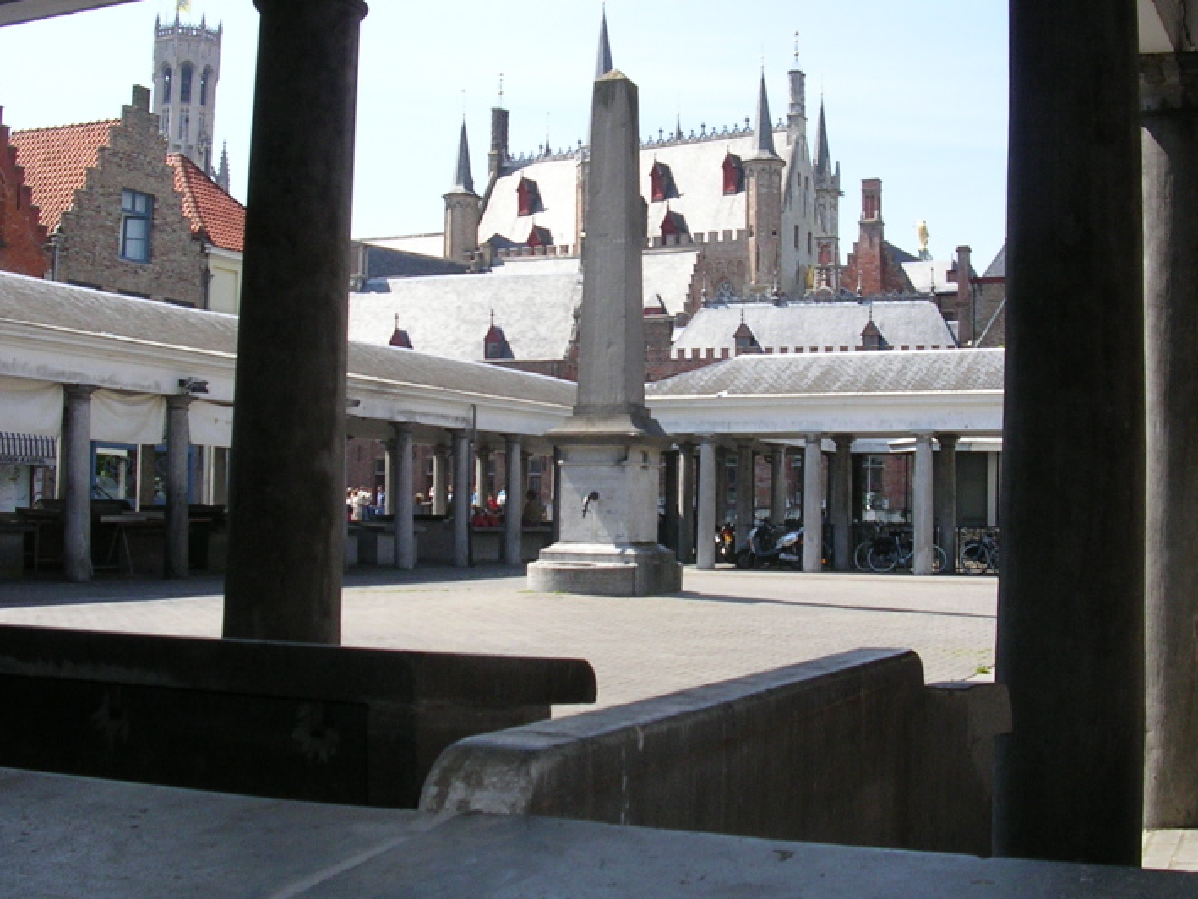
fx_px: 1558
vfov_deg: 32.2
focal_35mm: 45
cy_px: 438
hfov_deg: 42.0
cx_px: 649
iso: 71
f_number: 5.6
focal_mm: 5.8
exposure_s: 1/236
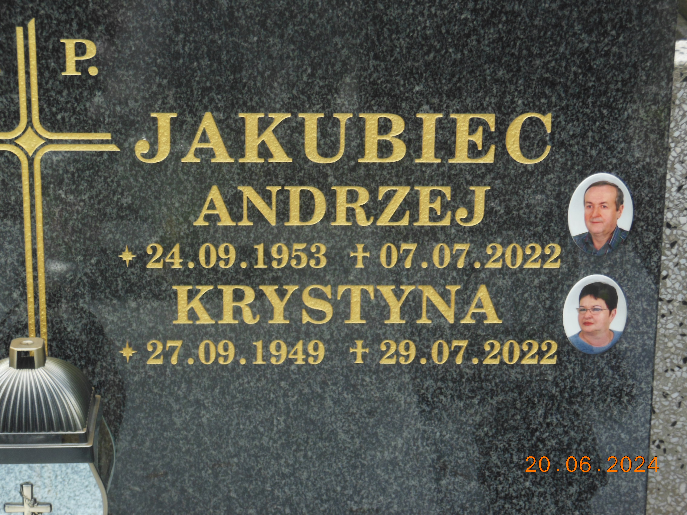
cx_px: 344
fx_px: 1945
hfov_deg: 20.0
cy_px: 258
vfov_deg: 15.1
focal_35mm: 98
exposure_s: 1/200
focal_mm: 17.5
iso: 125
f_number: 4.7
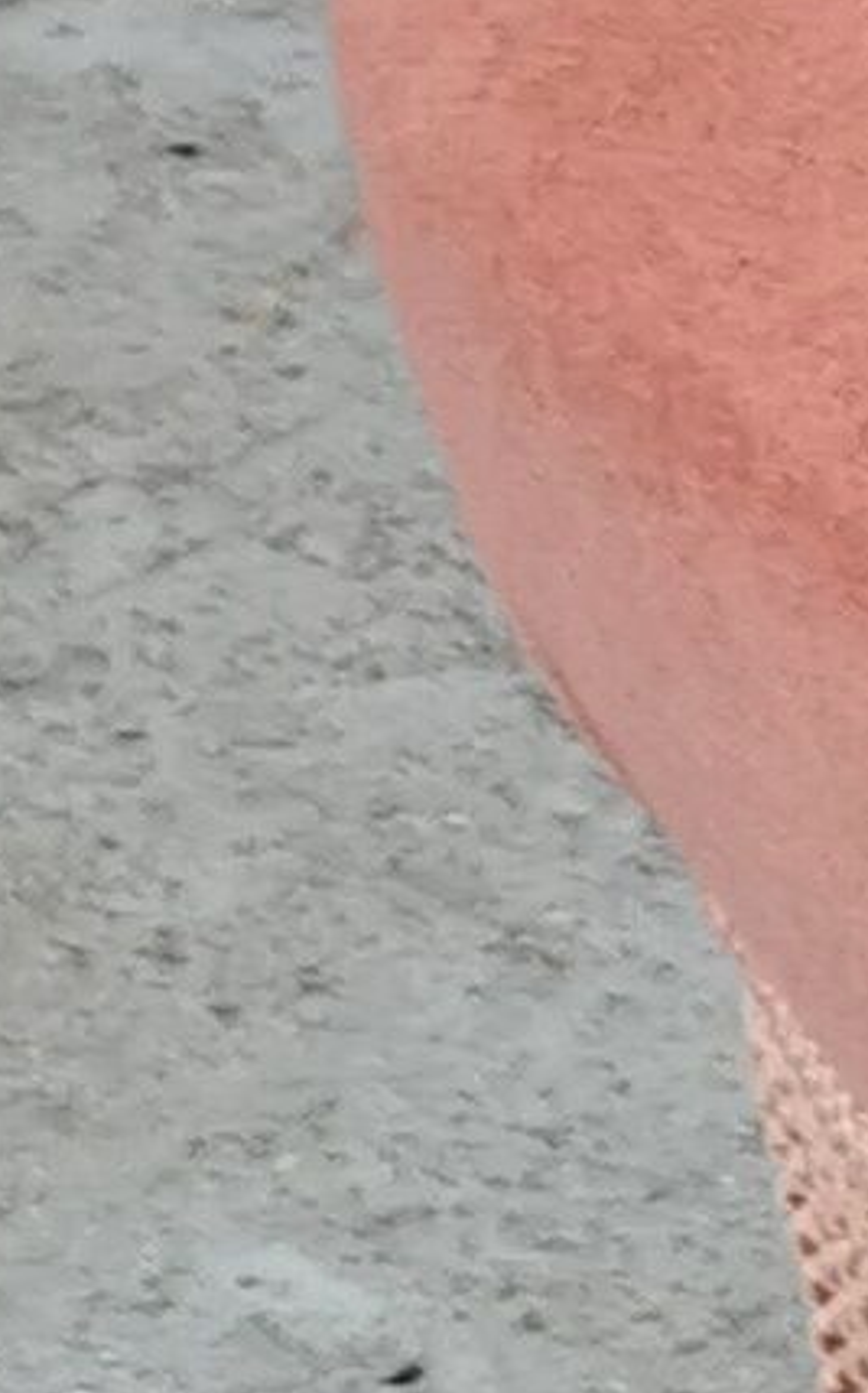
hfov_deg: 4.7
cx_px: 3960
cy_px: 1084
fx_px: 9248
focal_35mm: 244
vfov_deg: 8.6
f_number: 1.8
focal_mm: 5.58
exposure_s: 1/50
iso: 160
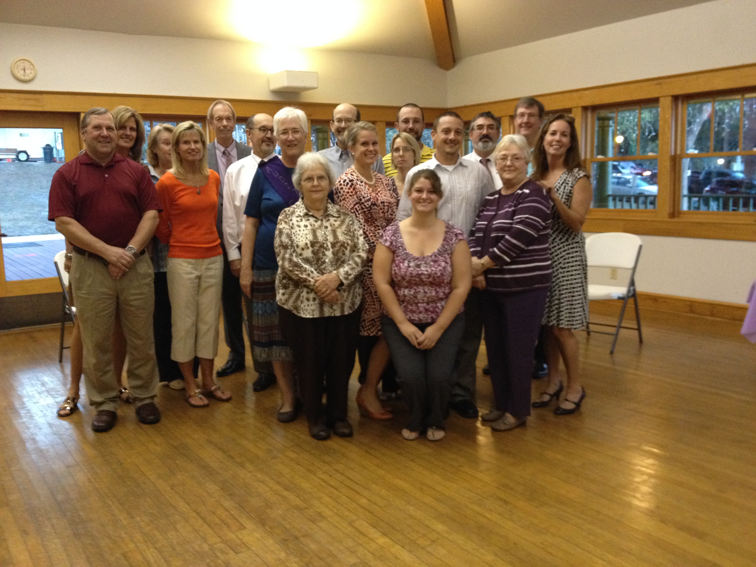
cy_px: 284
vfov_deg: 40.7
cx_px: 378
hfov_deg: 52.6
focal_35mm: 35
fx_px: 764
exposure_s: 1/17
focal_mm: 4.28
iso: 400
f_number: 2.4
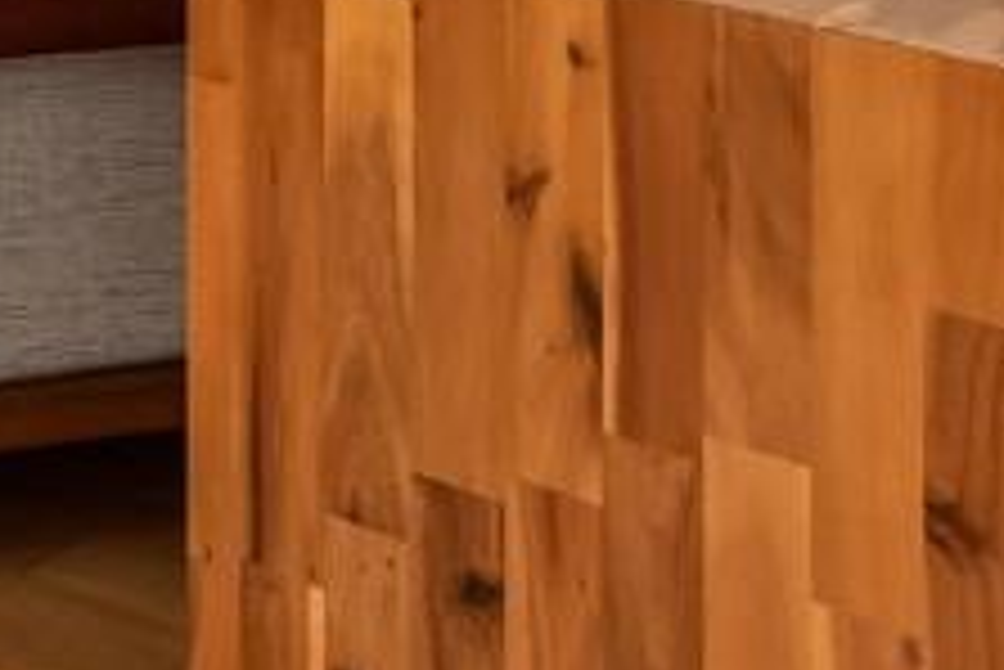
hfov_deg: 13.6
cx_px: -1567
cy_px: -879
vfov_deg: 12.0
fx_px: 2623
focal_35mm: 94
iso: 500
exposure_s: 1/30
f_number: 8
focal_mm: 14
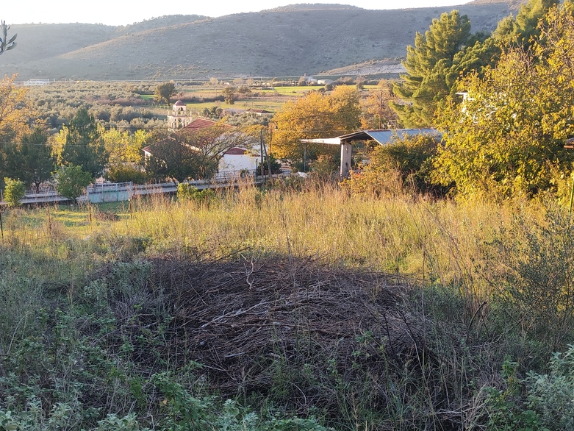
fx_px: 614
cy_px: 261
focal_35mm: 37
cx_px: 262
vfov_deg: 38.5
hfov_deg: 50.1
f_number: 1.89
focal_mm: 5.43
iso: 100
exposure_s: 1/103
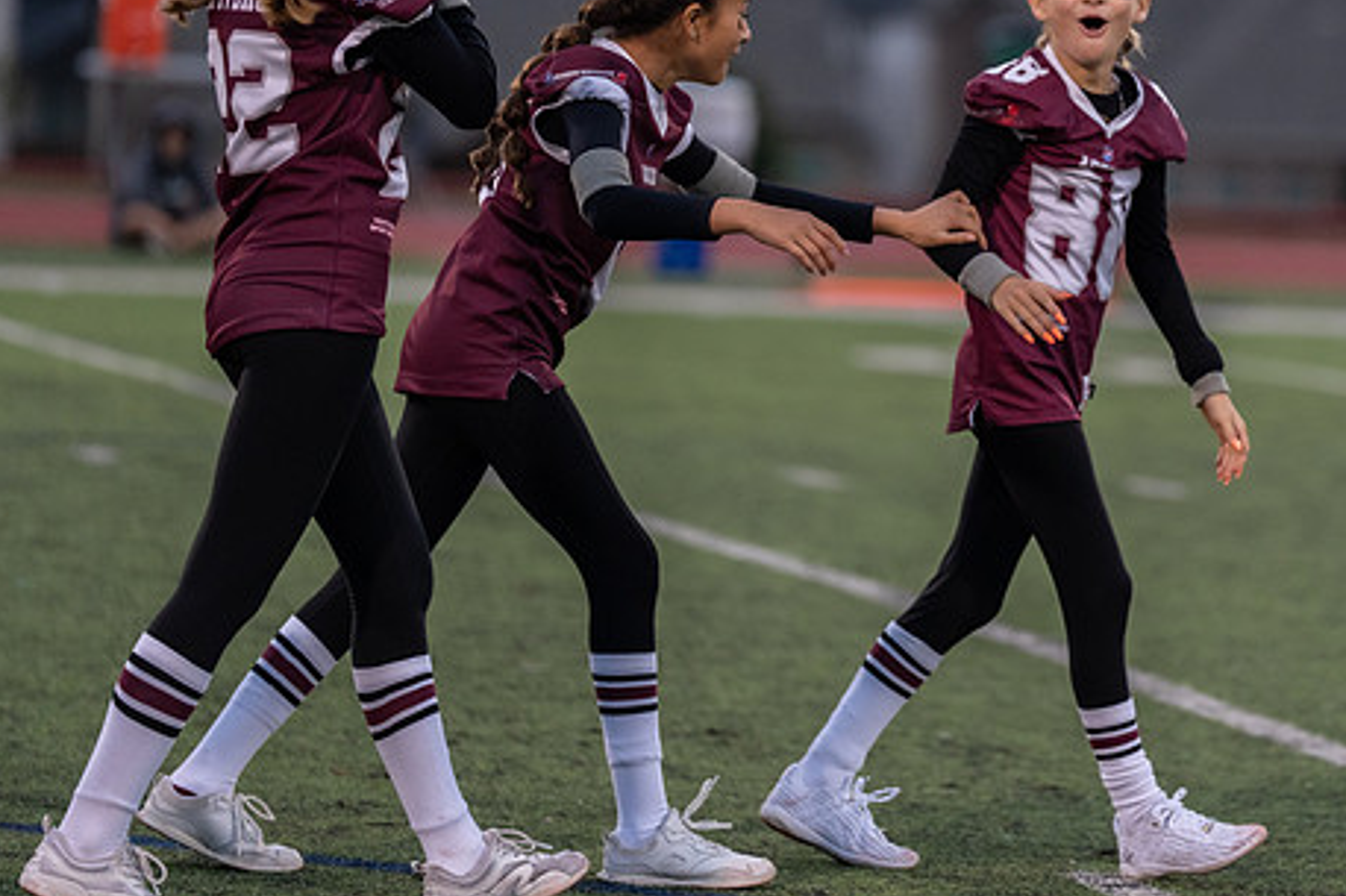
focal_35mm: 293
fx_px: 10950
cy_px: 197
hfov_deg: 7.0
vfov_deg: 4.7
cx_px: 1011
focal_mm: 176
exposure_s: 1/1000
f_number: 2.8
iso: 1600
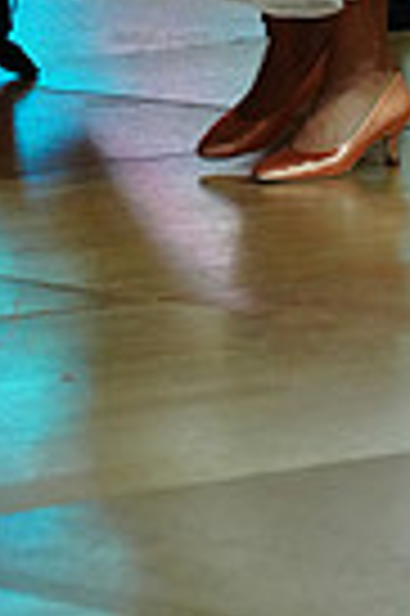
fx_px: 7638
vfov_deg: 4.6
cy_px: -355
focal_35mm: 446
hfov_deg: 3.1
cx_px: 633
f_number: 4
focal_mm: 105
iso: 3200
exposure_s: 1/500
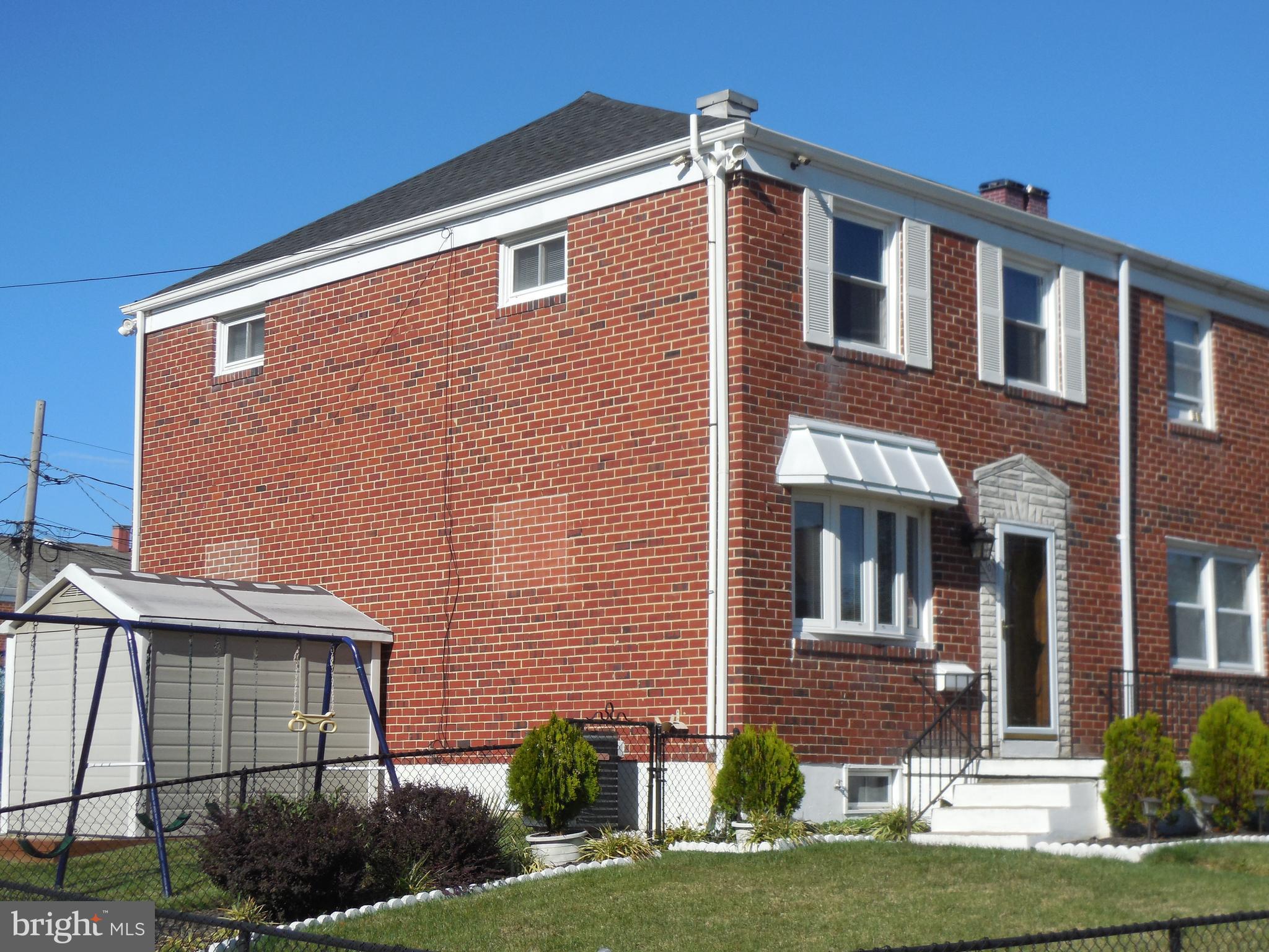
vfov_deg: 22.3
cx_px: 634
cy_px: 476
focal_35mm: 66
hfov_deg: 29.4
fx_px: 2420
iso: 125
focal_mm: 10.9
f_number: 4.2
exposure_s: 1/1600
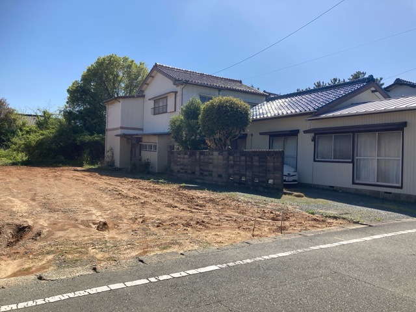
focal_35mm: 28
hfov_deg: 63.4
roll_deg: -1.5
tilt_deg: +0.5
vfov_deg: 49.7
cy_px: 156
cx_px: 208
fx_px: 336
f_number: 1.8
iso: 20
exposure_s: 1/2433
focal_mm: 3.99
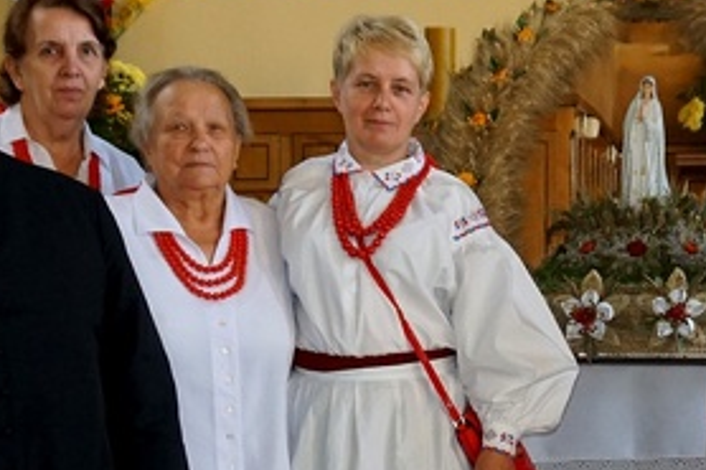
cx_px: 521
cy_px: 393
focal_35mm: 94
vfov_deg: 14.4
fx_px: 1842
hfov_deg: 21.5
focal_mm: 22
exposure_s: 1/160
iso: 1000
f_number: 4
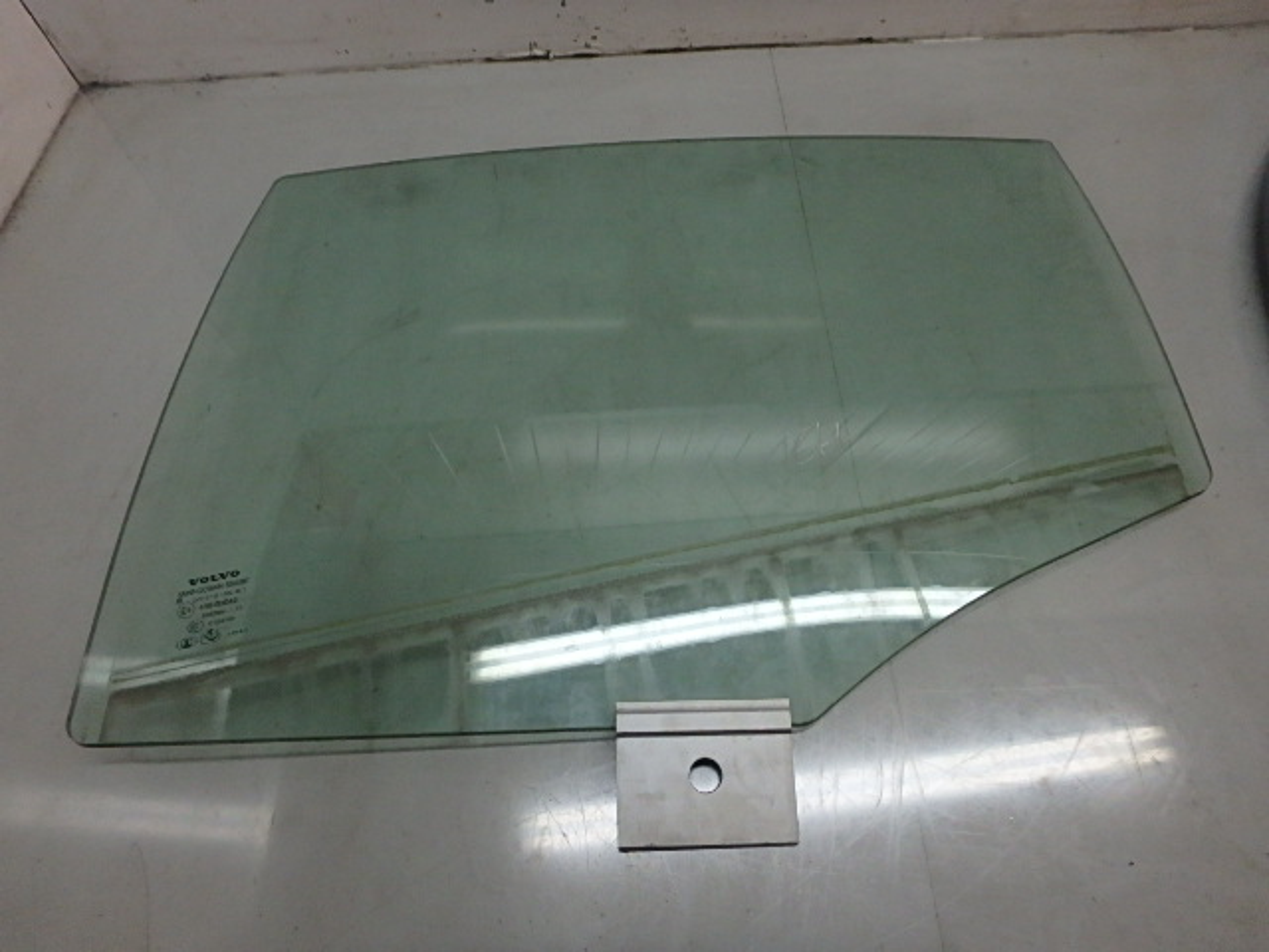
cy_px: 476
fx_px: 770
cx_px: 634
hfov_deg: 79.0
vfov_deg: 63.4
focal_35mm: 21
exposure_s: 1/250
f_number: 3.5
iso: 500
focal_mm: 3.7
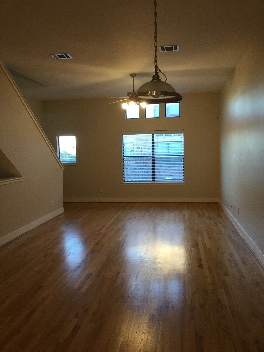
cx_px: 132
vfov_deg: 58.4
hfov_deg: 45.4
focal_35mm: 31
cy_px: 176
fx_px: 315
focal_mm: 3.3
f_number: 2.4
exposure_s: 1/30
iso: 50
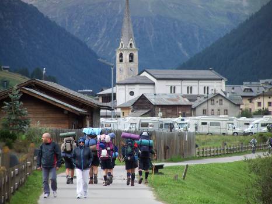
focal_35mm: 357
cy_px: 102
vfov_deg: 4.2
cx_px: 136
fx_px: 2807
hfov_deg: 5.5
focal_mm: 59.2
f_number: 3.6
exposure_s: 1/250
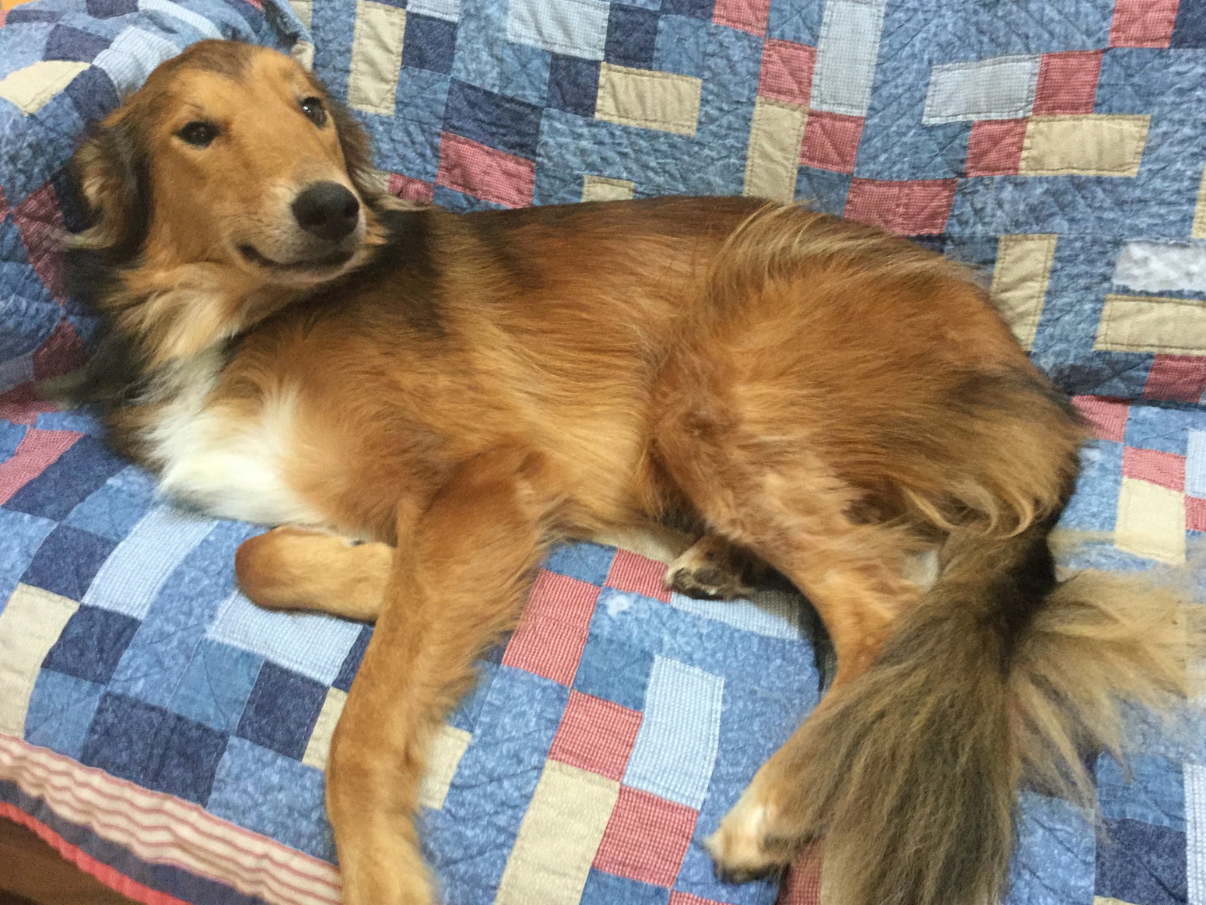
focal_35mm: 32
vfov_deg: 44.2
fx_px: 1115
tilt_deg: -35.3
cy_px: 457
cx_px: 616
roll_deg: -3.4
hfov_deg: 56.8
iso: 250
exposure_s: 1/15
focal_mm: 3.3
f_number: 2.4
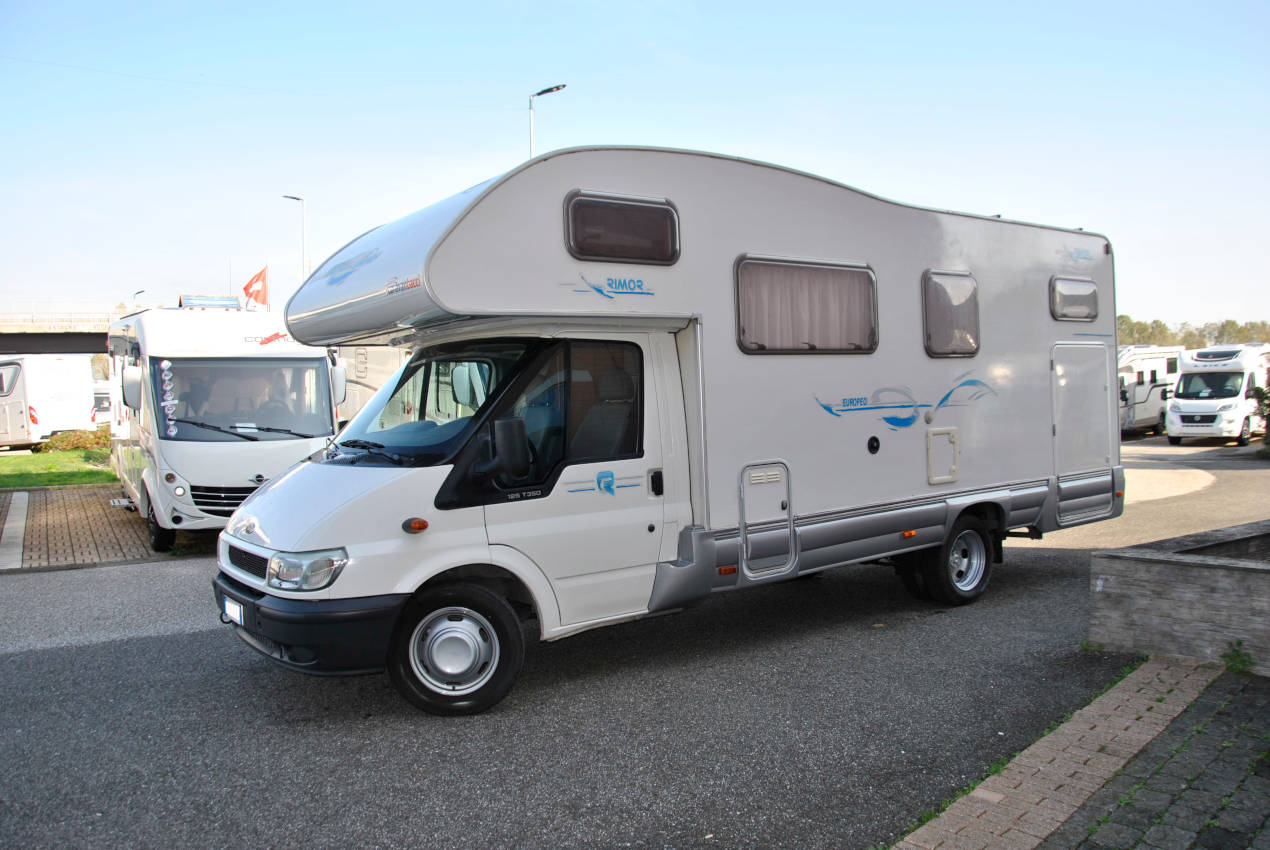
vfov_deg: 48.0
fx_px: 954
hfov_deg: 67.3
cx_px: 635
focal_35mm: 27
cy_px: 425
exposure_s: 1/200
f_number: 5.6
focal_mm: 18
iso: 100
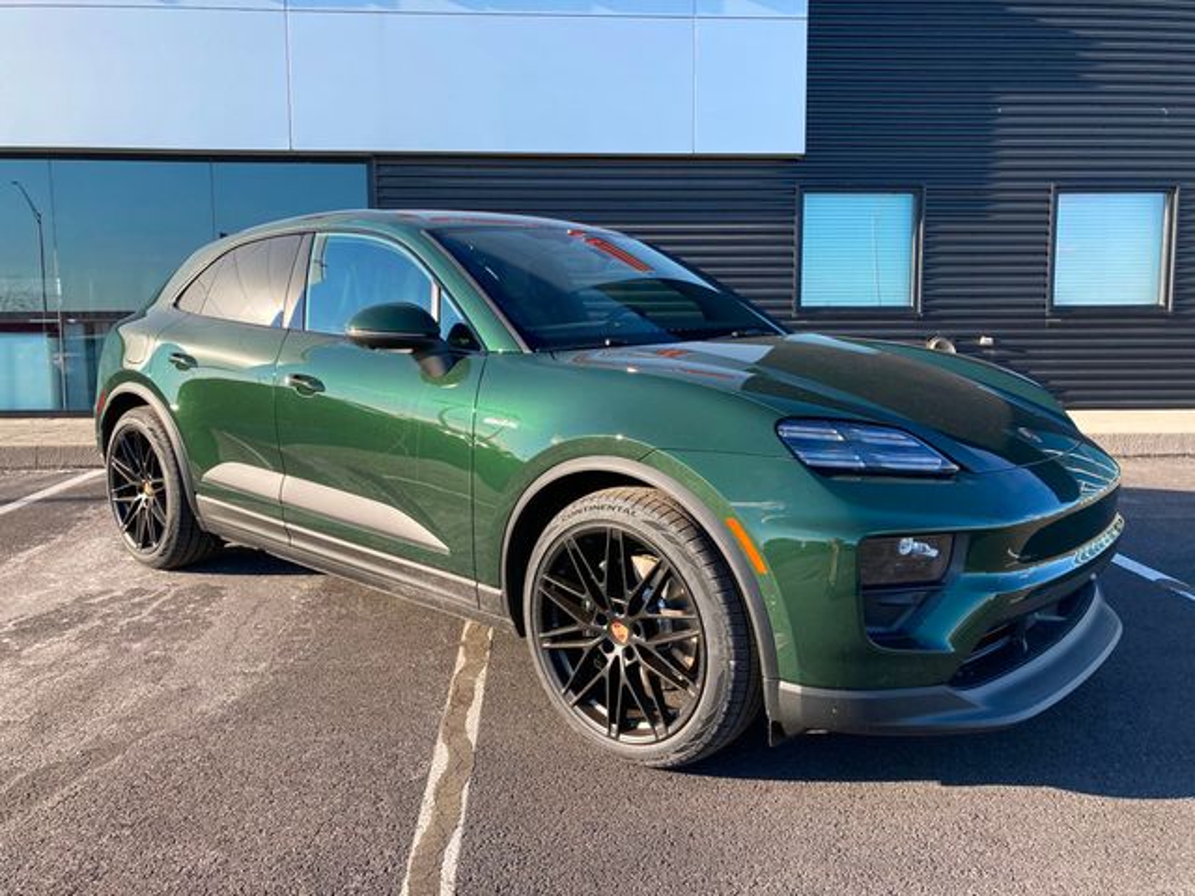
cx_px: 598
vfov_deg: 49.7
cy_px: 448
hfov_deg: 63.4
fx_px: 967
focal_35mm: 28
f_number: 1.8
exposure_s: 1/421
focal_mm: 3.99
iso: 20
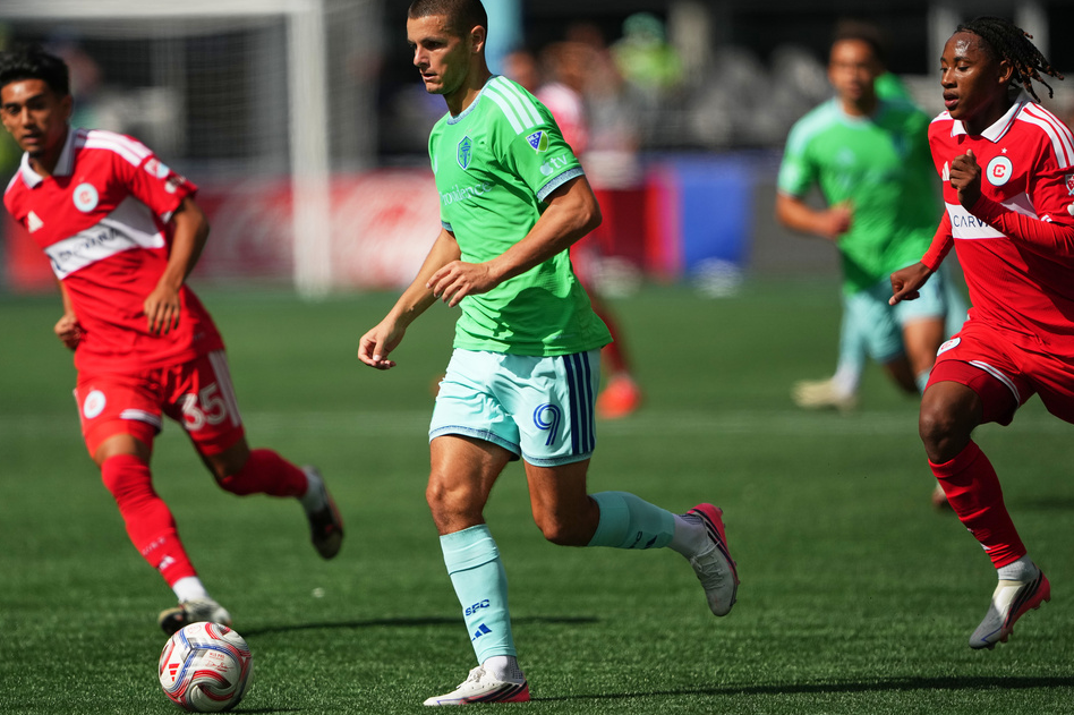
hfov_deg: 4.8
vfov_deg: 3.2
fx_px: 12881
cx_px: 500
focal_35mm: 432
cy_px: 348
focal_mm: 400
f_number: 2.8
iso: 640
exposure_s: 1/16000
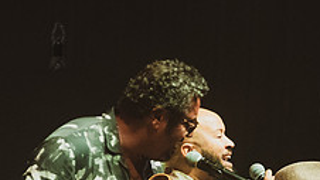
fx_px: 5209
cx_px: 385
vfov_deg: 2.0
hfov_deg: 3.5
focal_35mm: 614
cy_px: 242
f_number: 4.5
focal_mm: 200
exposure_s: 1/800
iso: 6400
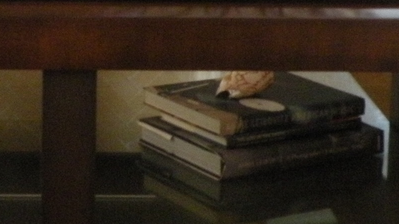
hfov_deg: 14.9
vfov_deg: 8.4
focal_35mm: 143
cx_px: 64
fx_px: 1513
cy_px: -16
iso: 400
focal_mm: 7.4
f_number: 3.2
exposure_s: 1/16
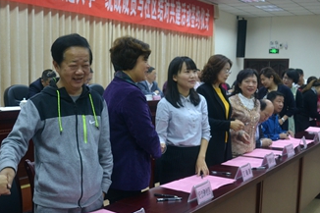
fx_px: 409
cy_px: 126
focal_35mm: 46
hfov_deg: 42.7
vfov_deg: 29.2
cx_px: 142
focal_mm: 20
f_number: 3.8
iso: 800
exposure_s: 1/40
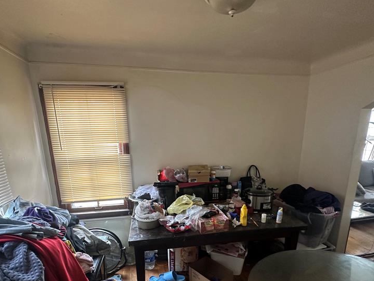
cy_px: 182
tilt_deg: -13.1
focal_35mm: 20
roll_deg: +0.6
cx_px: 183
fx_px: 216
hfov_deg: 81.7
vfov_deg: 64.6
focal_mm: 2.22
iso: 320
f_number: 2.2
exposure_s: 1/60
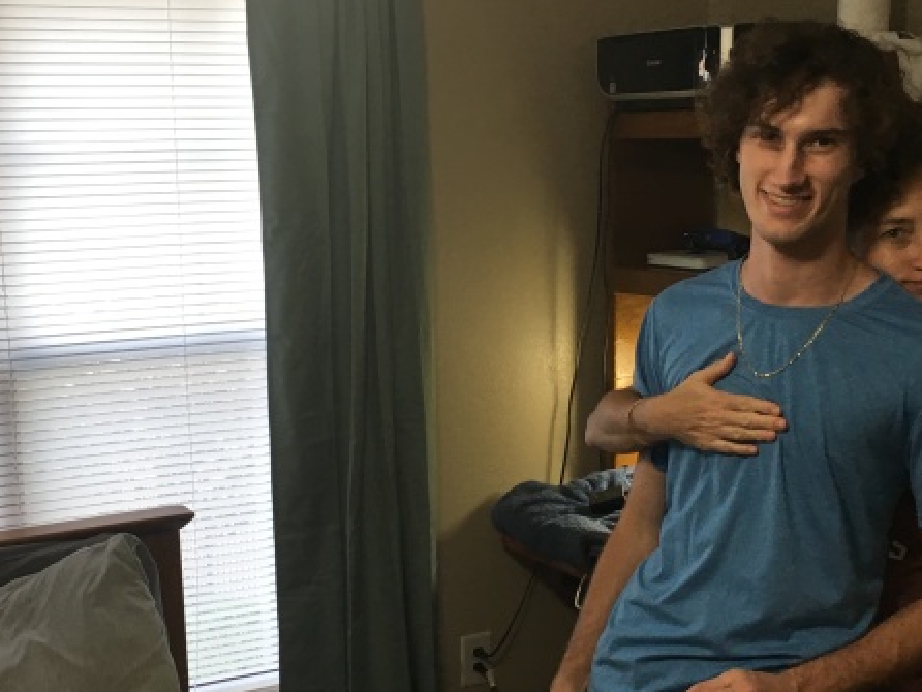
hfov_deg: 36.7
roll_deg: +2.0
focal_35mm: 52
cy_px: 403
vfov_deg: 28.0
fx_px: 1386
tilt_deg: -9.8
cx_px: 382
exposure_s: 1/30
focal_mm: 4.15
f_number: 2.2
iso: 40
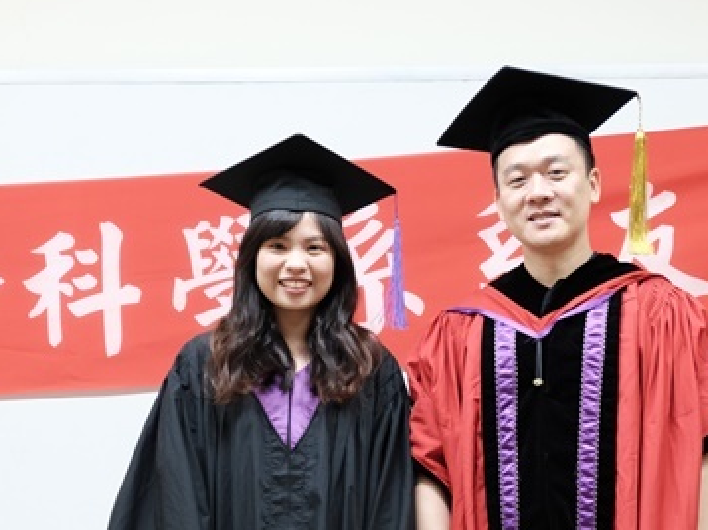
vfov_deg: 18.1
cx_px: 390
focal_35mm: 79
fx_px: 1615
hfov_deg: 24.7
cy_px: 556
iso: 1600
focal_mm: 32.9
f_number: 3.6
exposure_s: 1/105
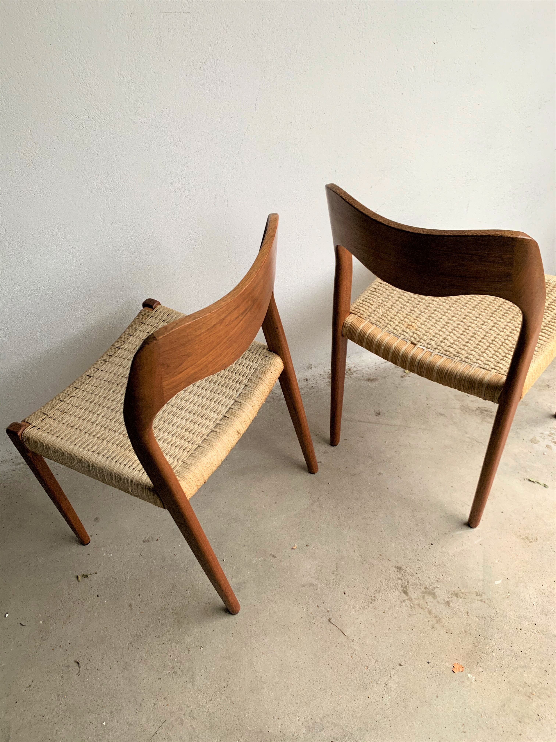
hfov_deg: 53.1
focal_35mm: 26
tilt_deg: -41.2
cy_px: 371
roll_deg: +10.1
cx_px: 278
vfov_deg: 67.3
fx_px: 557
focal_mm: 4.25
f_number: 1.8
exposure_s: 1/106
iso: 100
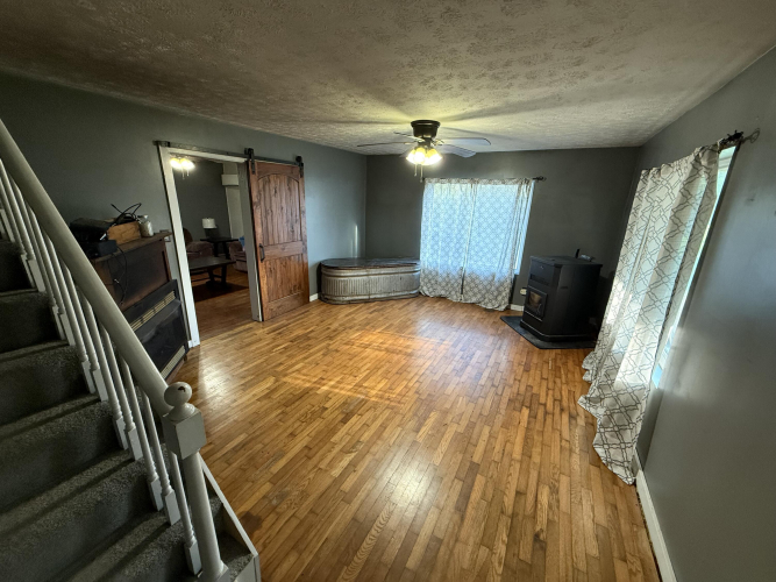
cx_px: 388
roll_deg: -2.4
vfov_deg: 85.7
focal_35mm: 14
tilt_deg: -16.8
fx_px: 314
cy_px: 291
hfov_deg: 102.1
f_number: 2.2
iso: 400
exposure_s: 1/60
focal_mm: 2.22
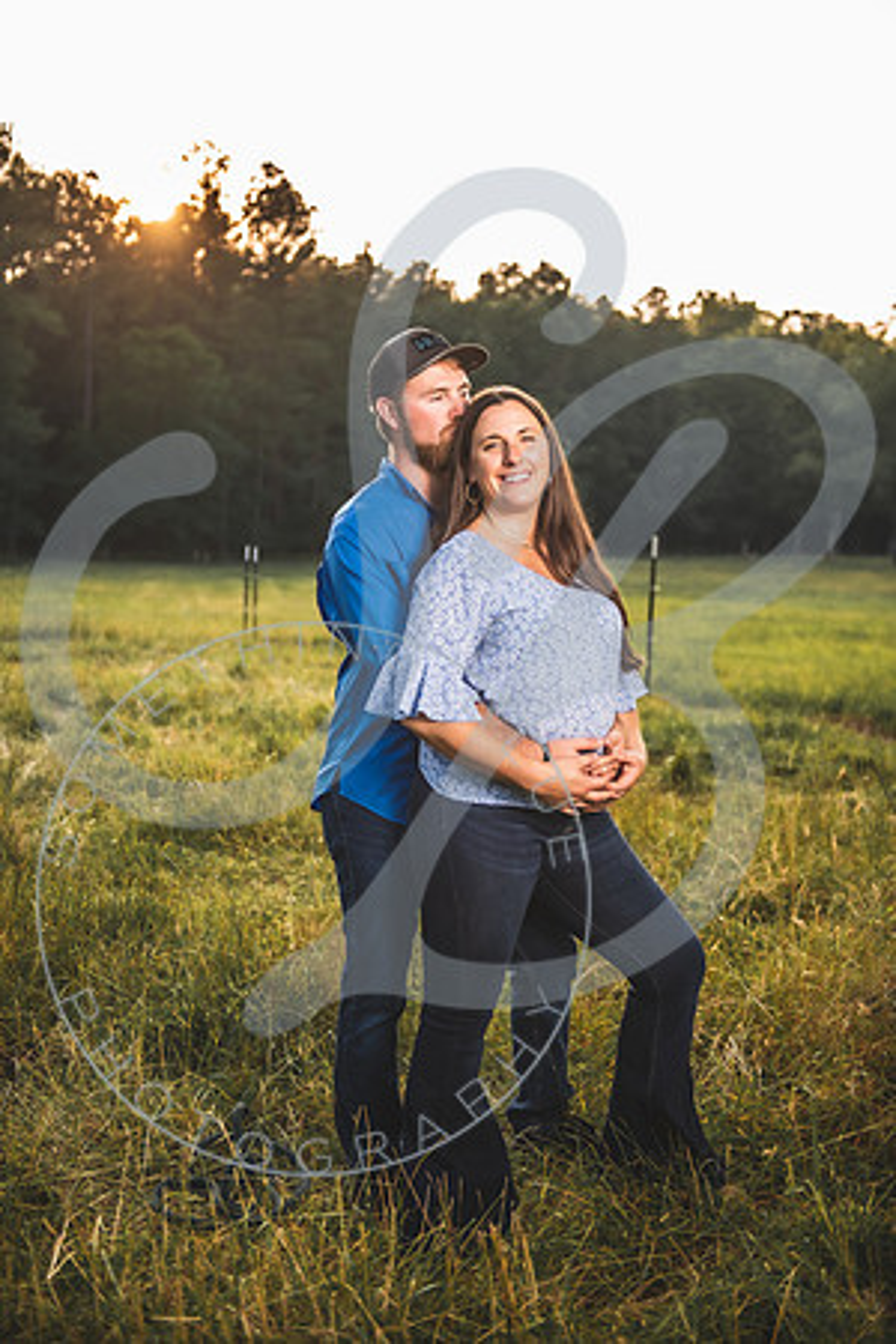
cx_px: 448
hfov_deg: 29.9
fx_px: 1680
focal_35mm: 45
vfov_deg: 43.6
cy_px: 672
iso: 100
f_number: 2.8
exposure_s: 1/250
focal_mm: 45
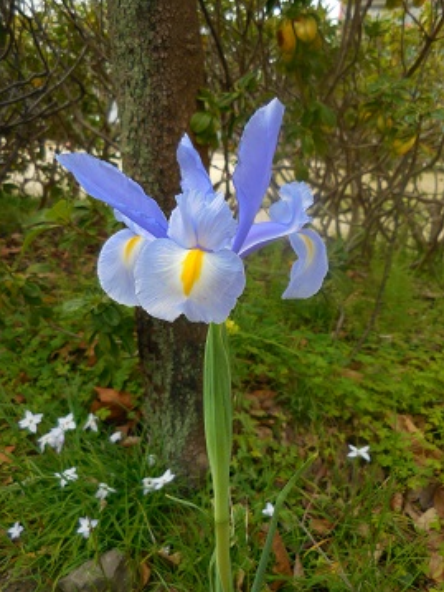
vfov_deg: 53.9
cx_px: 227
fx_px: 581
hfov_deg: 41.8
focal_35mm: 34
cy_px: 289
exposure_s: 1/320
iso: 125
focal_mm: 5.9
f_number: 3.7
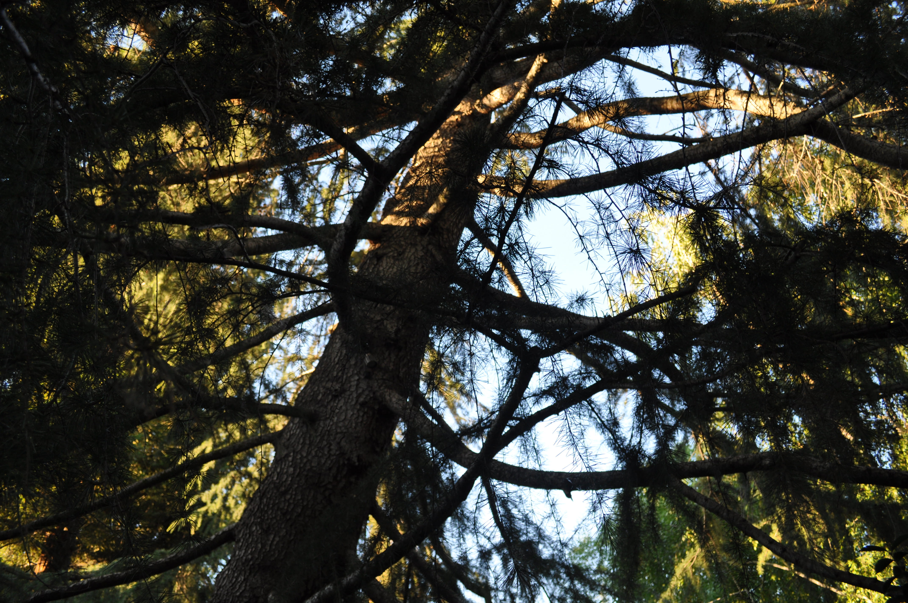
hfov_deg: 62.0
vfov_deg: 43.5
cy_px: 302
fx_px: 756
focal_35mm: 30
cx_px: 454
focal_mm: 20
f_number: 5.6
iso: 400
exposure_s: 1/125
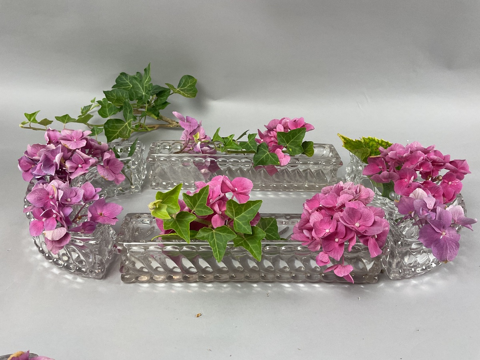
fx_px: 402
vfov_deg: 48.2
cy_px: 180
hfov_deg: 61.7
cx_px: 240
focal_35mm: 29
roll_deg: -3.4
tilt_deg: -31.4
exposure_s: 1/100
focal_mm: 3
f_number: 1.8
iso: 64
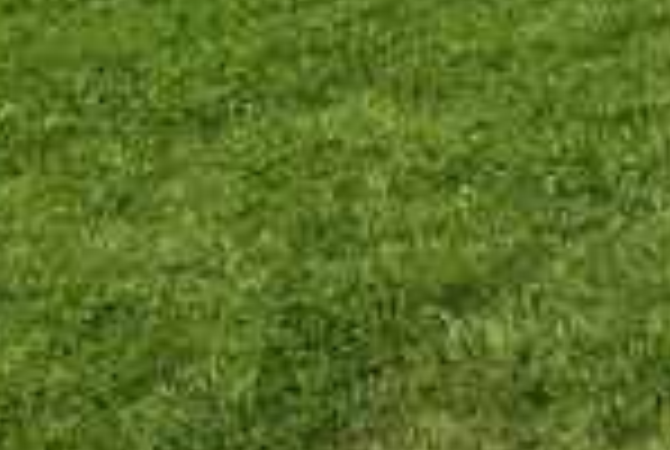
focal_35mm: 60
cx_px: 1088
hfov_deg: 23.7
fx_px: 1119
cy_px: -484
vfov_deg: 16.5
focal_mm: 14
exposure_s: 1/1000
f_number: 9
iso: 640
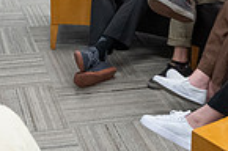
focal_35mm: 106
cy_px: -55
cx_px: 114
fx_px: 670
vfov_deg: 12.4
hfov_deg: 19.3
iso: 1250
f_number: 4
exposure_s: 1/250
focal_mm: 24
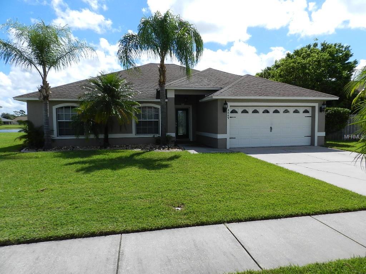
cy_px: 137
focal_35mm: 23
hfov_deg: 73.9
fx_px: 243
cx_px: 183
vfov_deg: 58.9
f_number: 4.5
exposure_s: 1/1000
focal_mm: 4
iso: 160
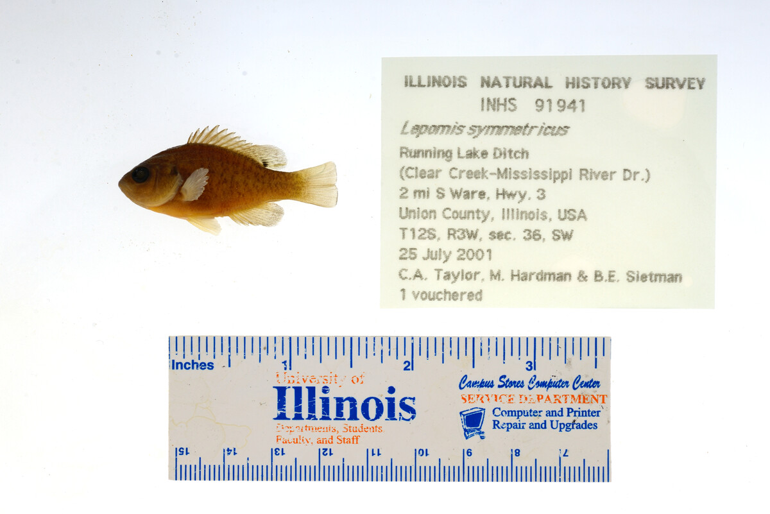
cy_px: 257
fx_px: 1284
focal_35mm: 60
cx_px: 385
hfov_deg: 33.4
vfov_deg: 22.6
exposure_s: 1/200
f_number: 10
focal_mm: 60
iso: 100
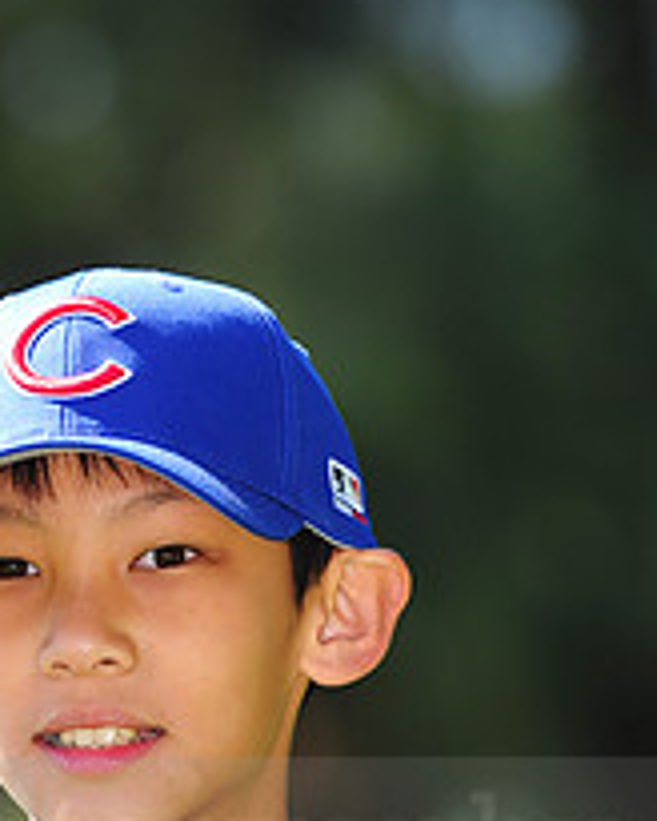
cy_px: 813
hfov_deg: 3.2
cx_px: 96
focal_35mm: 490
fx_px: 11910
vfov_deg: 3.9
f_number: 4.5
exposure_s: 1/500
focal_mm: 185
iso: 200
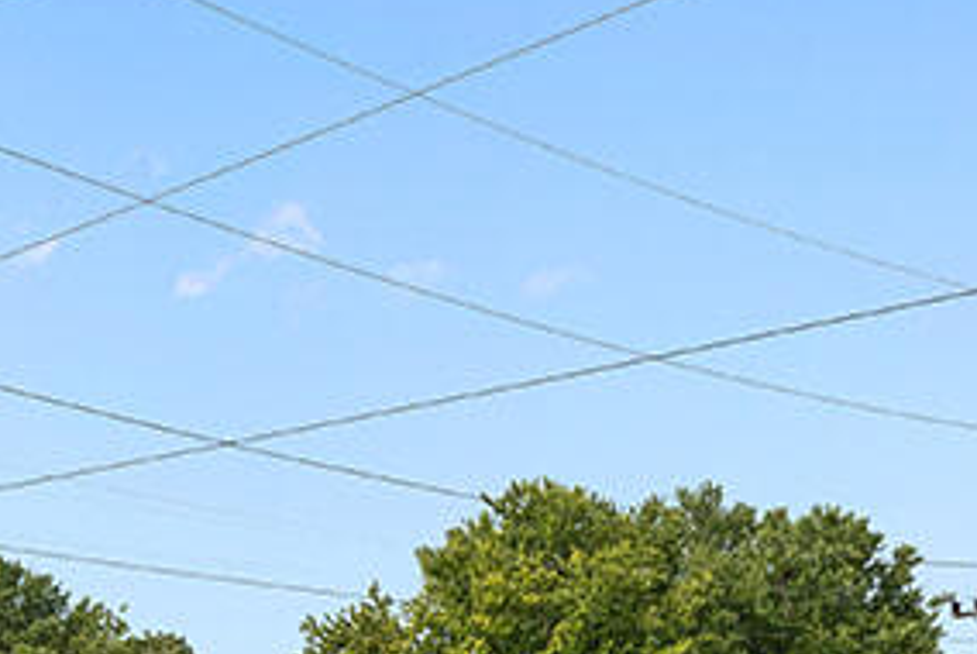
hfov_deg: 22.5
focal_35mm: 90
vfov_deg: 13.8
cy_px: 1127
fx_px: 2445
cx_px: 327
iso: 400
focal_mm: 16
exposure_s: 1/200
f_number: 16
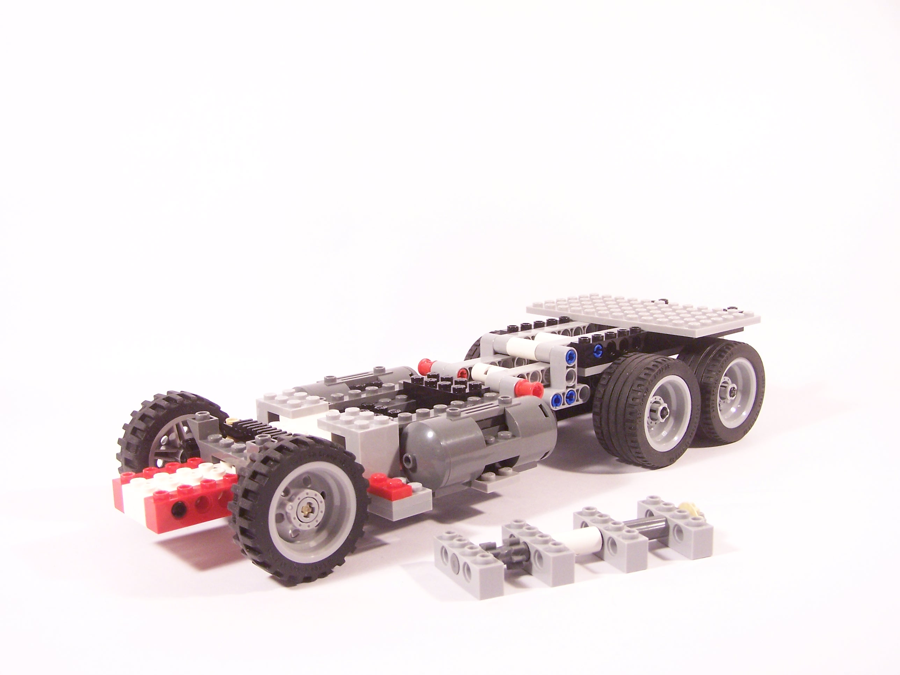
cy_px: 338
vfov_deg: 37.7
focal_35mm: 38
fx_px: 988
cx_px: 450
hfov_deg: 49.0
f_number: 3.6
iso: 200
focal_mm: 6.3
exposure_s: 1/20
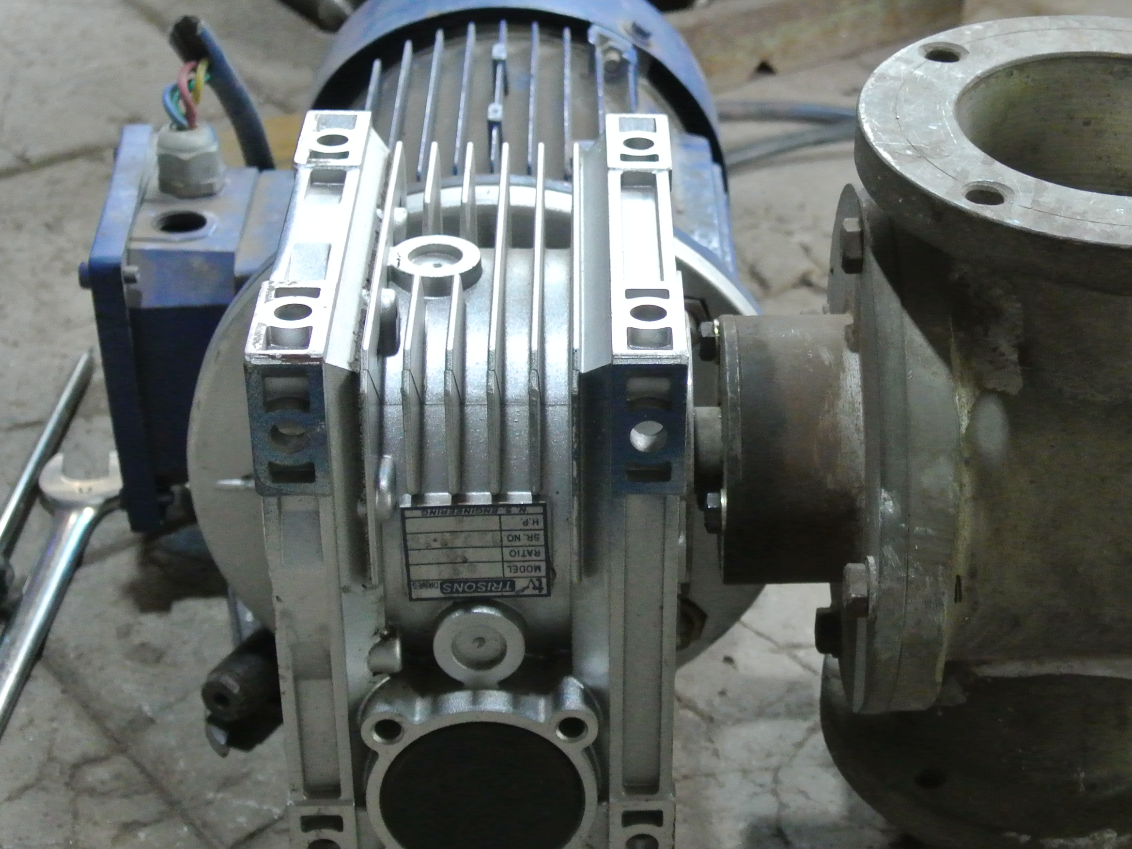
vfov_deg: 21.9
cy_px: 468
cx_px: 767
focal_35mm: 67
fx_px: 2191
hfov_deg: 28.7
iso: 1800
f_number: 4.2
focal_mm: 15.7
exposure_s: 1/30
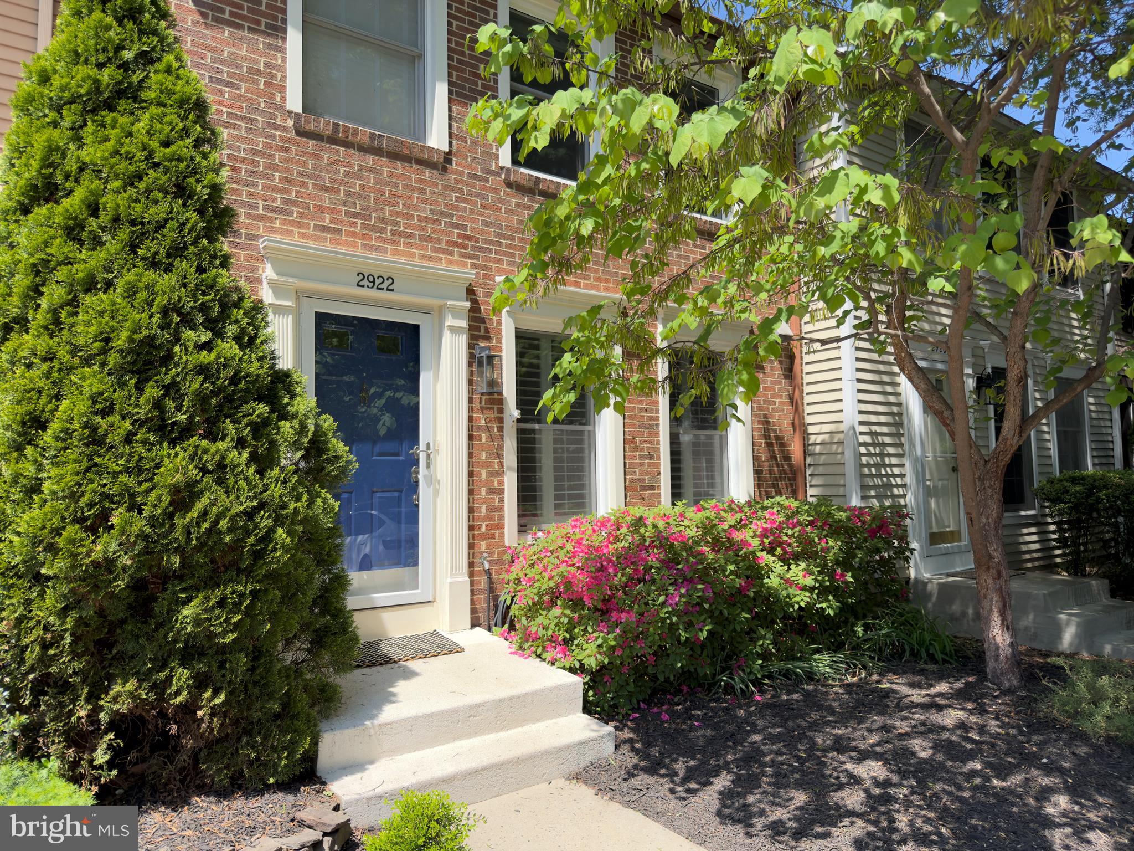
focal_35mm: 24
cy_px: 426
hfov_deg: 71.6
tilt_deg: +3.6
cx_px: 567
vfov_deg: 56.8
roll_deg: +1.1
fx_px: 786
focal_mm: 6.76
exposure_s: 1/2304
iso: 100
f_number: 1.78
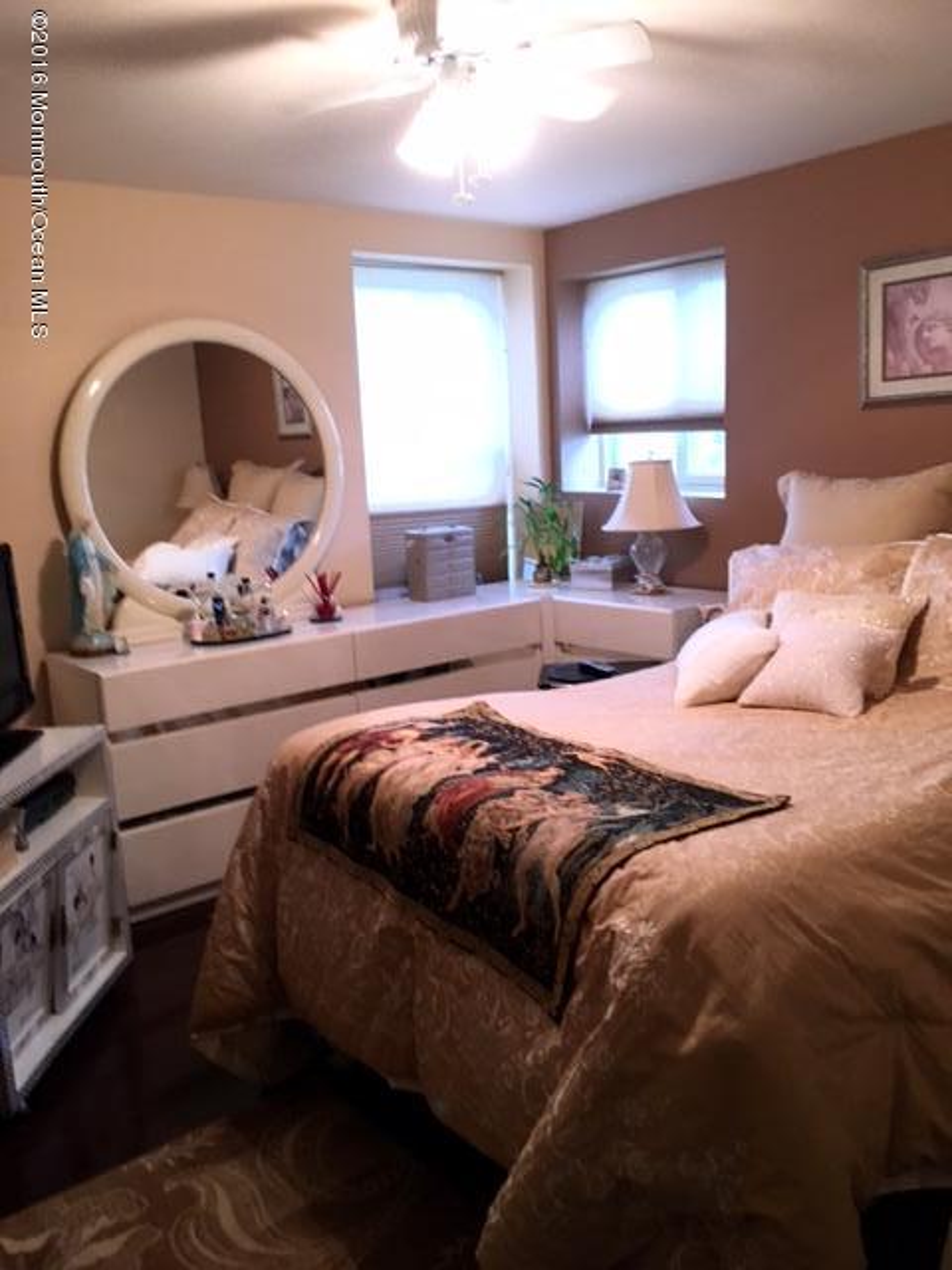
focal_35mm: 29
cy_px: 635
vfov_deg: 61.7
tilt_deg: -12.4
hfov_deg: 48.2
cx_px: 476
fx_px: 1063
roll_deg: +3.8
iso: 200
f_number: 2.2
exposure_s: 1/24
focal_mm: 4.15
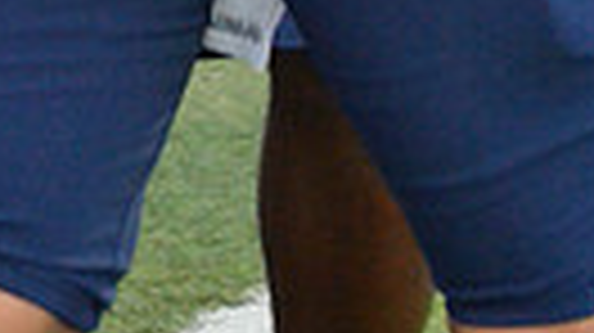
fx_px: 8672
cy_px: -940
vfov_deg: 2.2
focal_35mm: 551
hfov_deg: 3.9
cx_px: -63
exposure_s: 1/500
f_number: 4.5
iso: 2800
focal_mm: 80
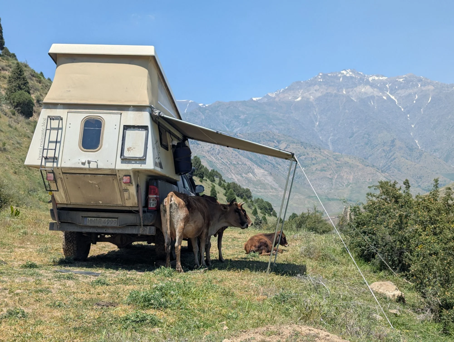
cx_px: 227
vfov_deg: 30.3
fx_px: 630
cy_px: 171
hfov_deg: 39.6
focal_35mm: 48
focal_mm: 6.81
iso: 42
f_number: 1.85
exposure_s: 1/2618
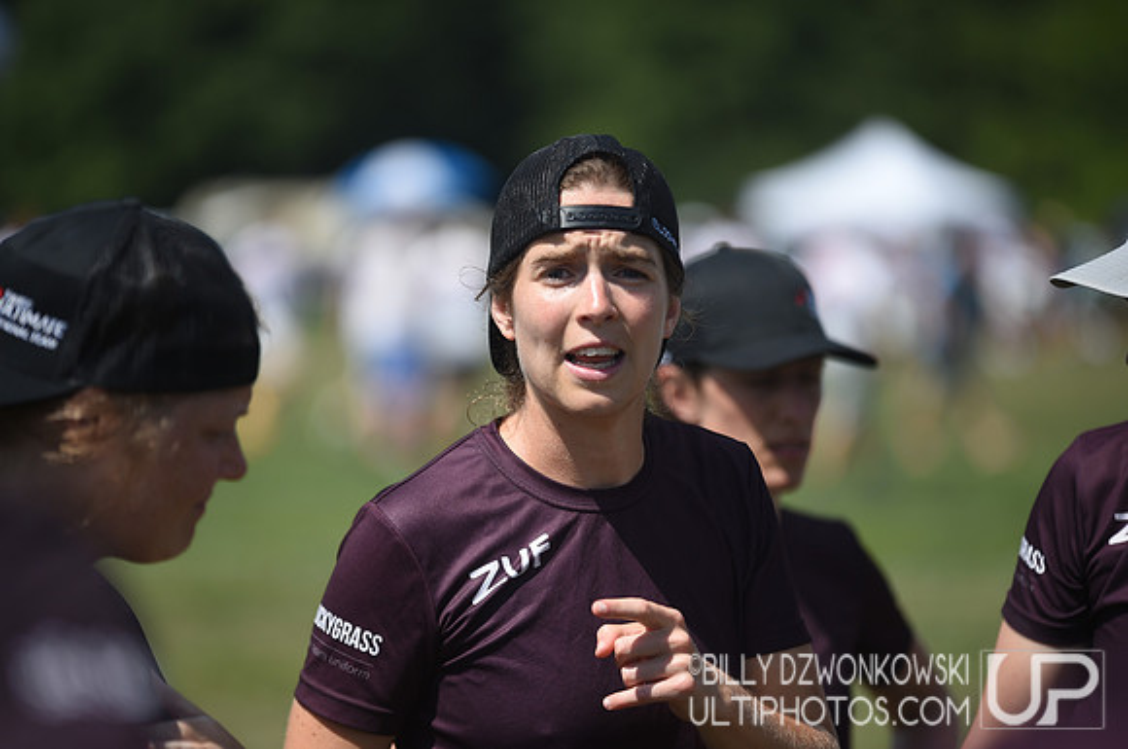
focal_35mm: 200
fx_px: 6258
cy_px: 374
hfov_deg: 10.3
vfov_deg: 6.8
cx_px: 564
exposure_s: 1/2000
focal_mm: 200
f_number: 2.8
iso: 100
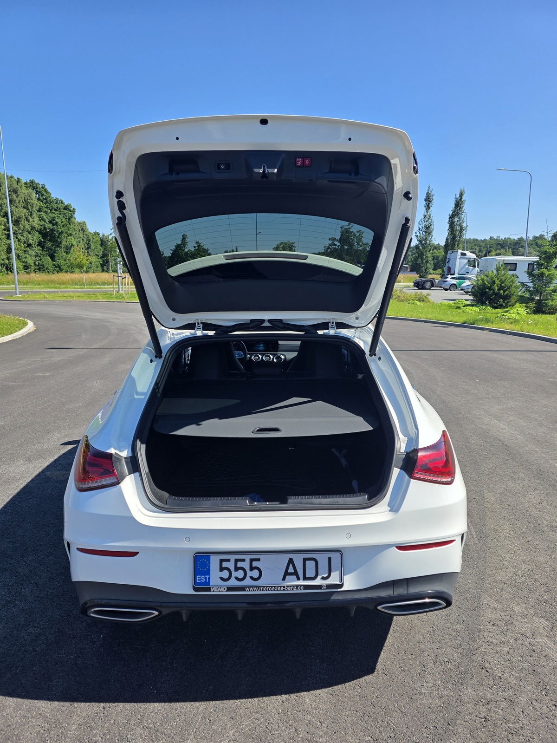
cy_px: 372
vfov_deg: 73.9
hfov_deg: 58.9
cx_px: 278
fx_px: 493
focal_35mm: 23
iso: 80
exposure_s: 1/5608
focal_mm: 6.3
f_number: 1.7
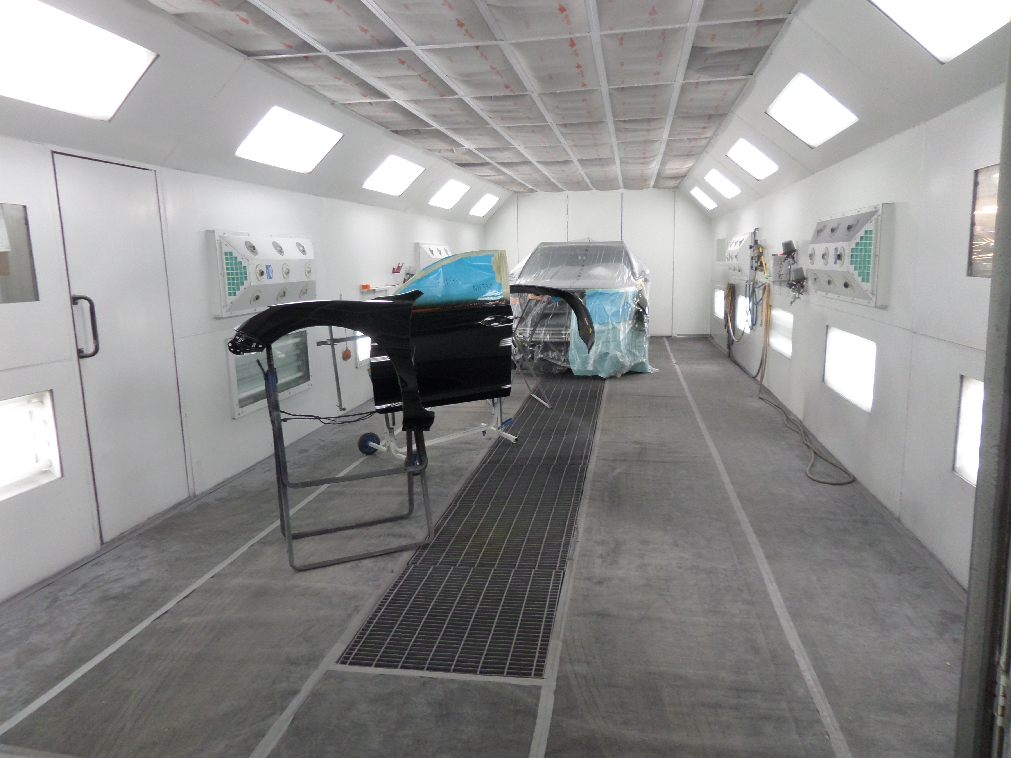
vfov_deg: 56.8
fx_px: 701
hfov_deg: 71.6
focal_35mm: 24
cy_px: 379
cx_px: 506
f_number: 3.1
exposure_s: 1/30
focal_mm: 4.3
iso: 160
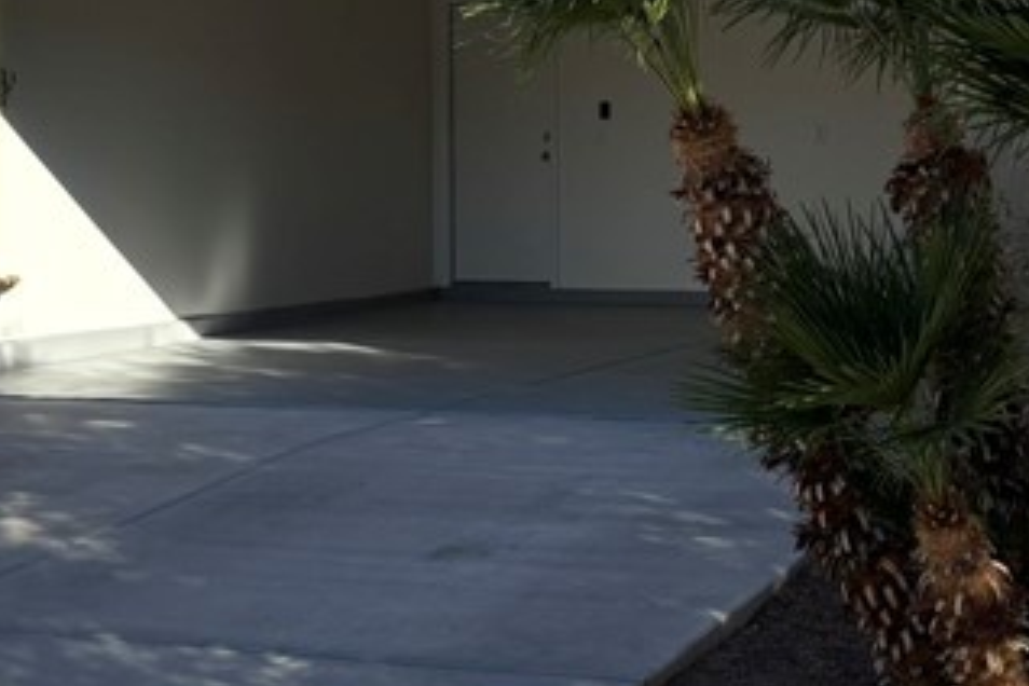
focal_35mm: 87
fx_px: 2487
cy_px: 94
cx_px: 566
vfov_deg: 15.6
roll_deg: +0.1
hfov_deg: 23.4
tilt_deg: -0.4
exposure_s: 1/2778
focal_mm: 5.96
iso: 50
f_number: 1.6
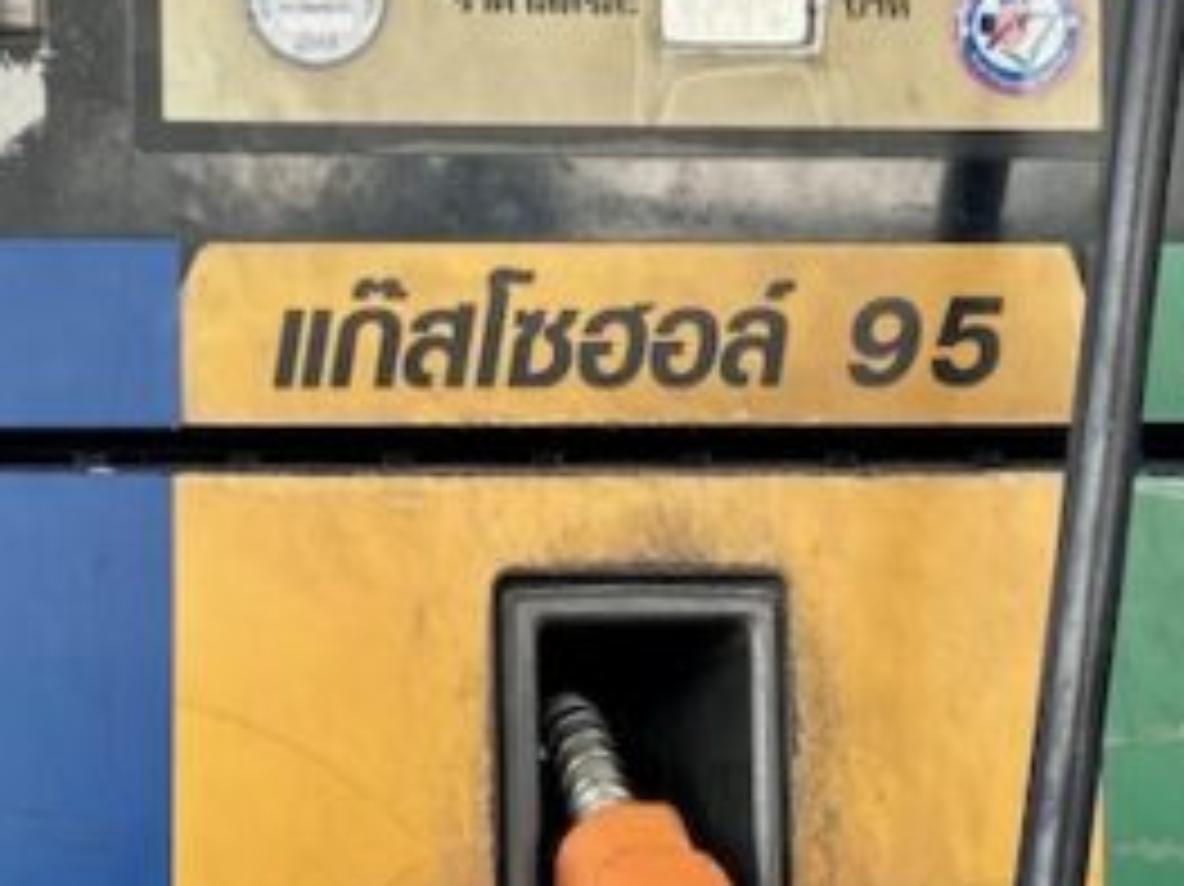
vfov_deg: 10.6
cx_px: 639
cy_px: 513
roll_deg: +0.1
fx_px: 4786
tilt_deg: +0.5
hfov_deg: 14.1
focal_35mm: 140
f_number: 1.78
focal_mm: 6.86
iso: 64
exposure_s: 1/521
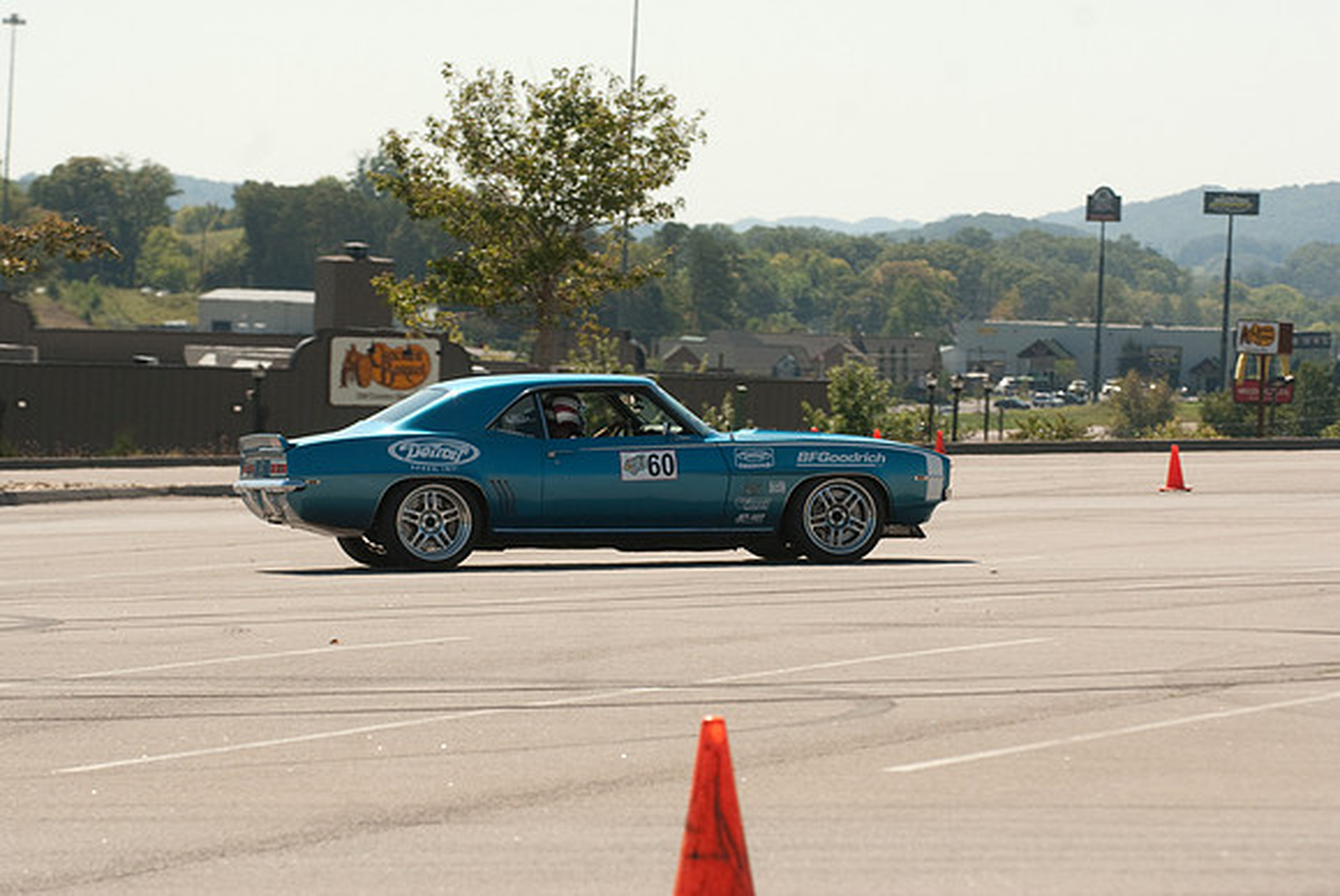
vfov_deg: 6.6
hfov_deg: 9.8
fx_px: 7824
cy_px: 448
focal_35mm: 210
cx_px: 670
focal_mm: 140
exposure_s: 1/1000
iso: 320
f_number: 8
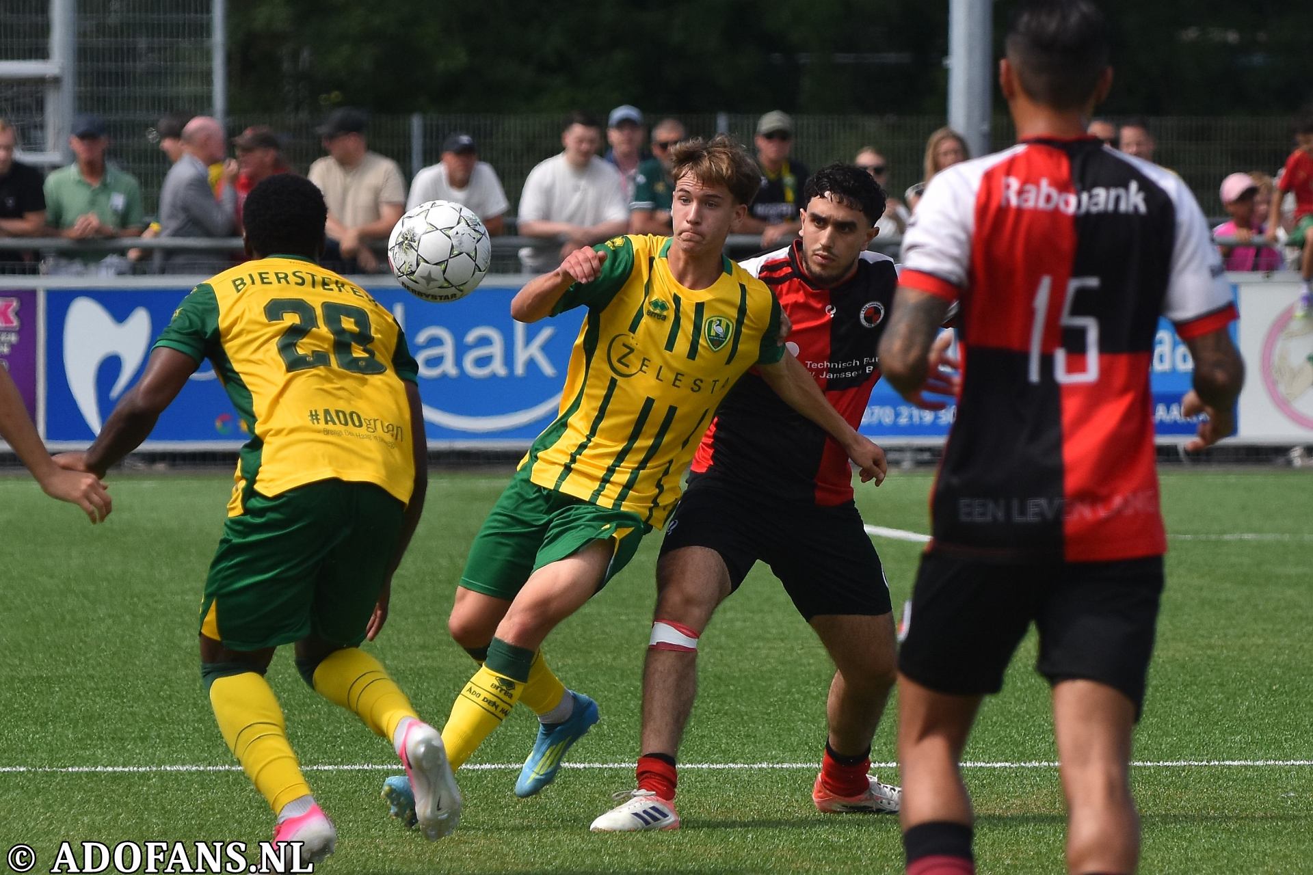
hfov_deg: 7.2
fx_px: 10394
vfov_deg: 4.8
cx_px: 656
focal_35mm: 285
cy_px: 438
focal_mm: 190
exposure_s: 1/1600
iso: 250
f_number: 4
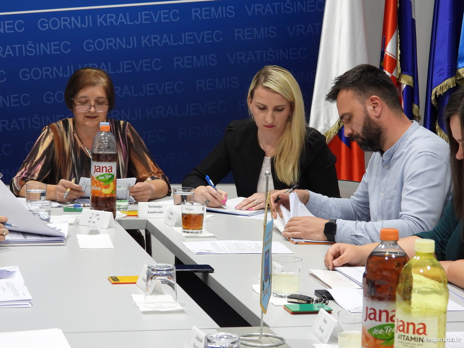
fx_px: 1220
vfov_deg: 16.2
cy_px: 174
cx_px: 232
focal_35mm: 91
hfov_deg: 21.5
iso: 400
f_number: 3.5
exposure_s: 1/50
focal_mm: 16.3
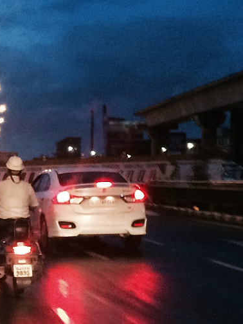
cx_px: -86
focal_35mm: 92
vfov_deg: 21.2
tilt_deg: -7.1
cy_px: 216
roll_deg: +0.4
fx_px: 861
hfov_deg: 15.2
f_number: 2.2
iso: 320
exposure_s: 1/20
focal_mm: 4.15
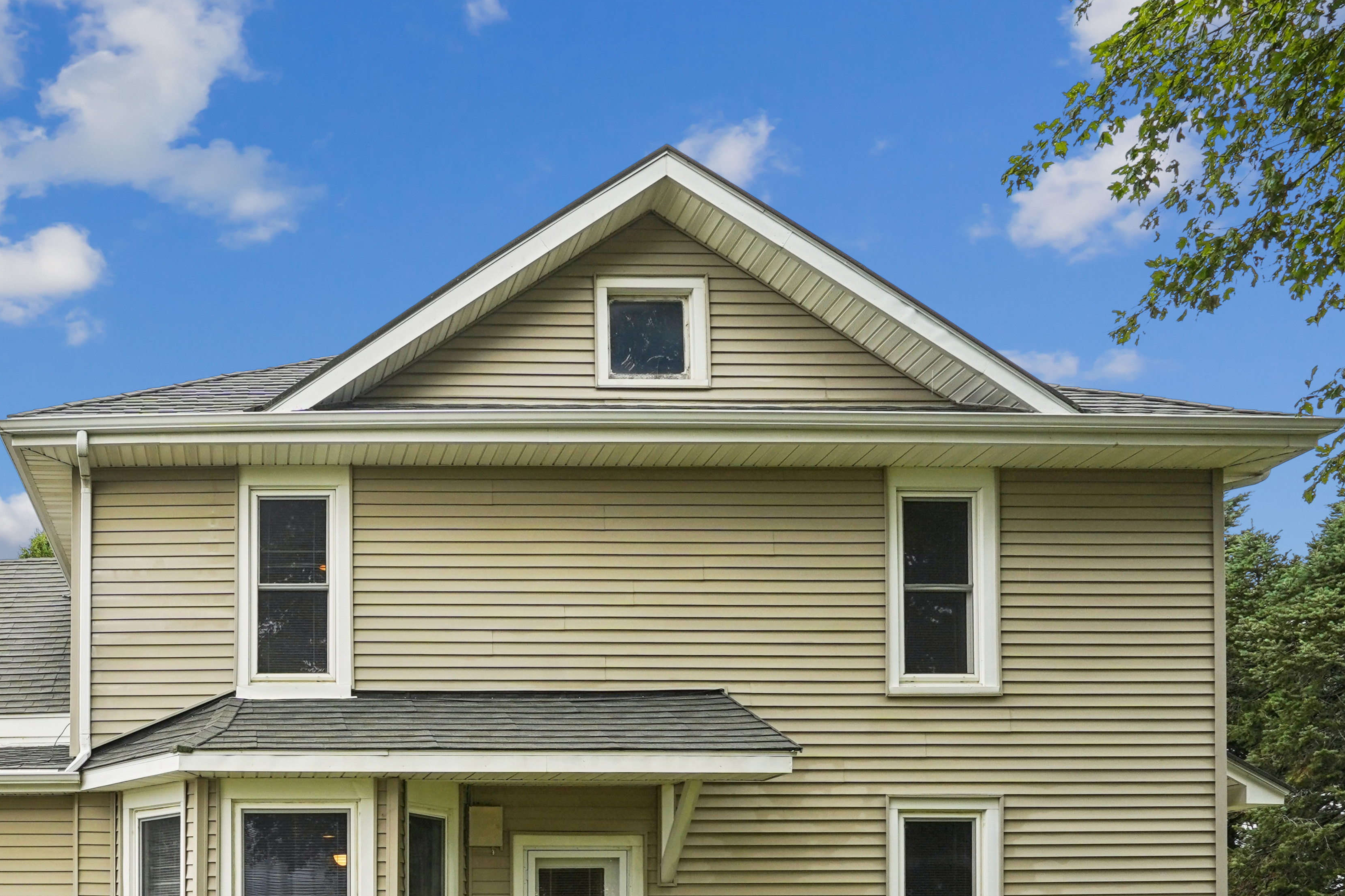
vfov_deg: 42.4
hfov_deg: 57.7
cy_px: 752
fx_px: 1083
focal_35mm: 29
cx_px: 227
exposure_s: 1/80
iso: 400
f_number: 9
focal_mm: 16
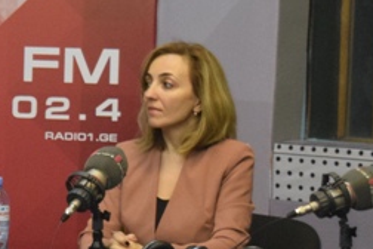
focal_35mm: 195
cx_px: -41
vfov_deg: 7.0
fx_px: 2020
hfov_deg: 10.4
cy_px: 233
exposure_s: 1/60
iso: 2500
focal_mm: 32
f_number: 4.5
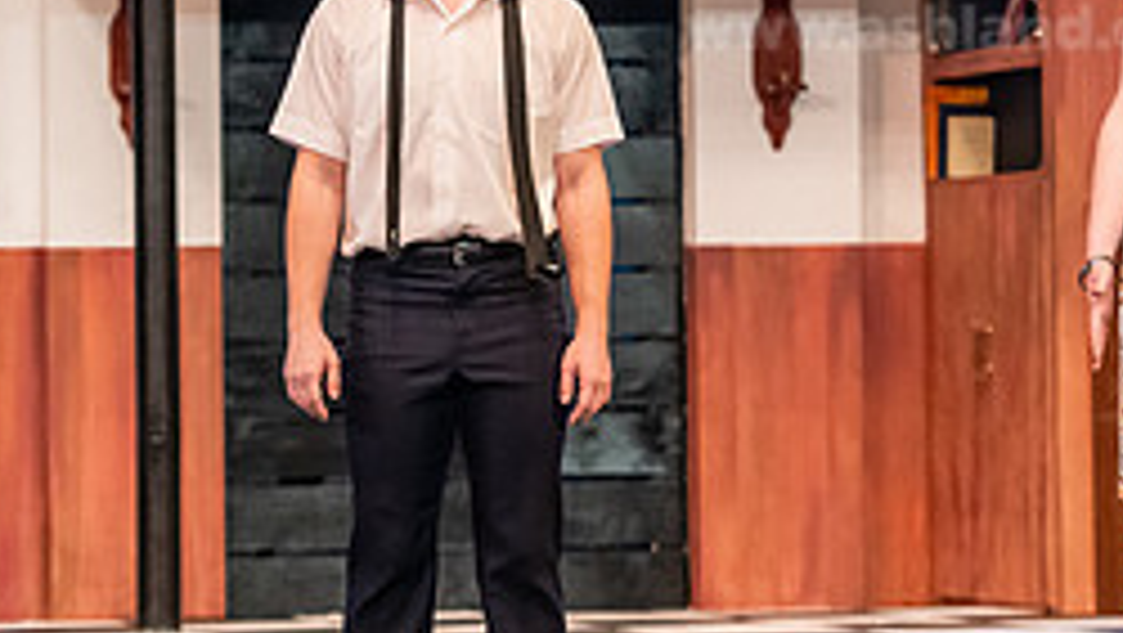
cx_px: 481
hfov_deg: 8.5
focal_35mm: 255
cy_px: 123
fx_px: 7598
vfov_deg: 4.8
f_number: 3.2
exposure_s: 1/200
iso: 2500
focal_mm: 105
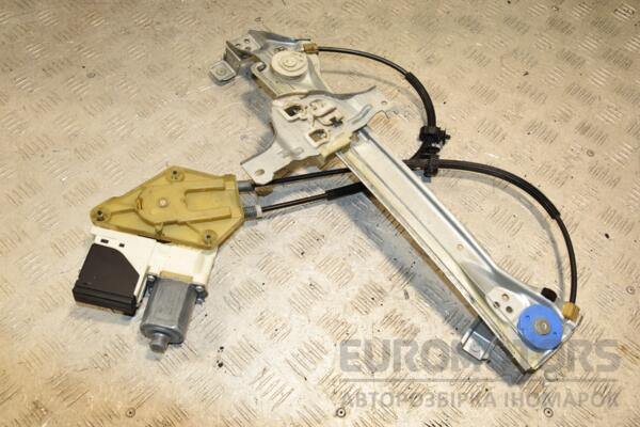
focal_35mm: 33
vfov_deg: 40.0
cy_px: 214
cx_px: 320
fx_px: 587
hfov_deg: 57.2
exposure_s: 1/200
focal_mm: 22
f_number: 7.1
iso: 800
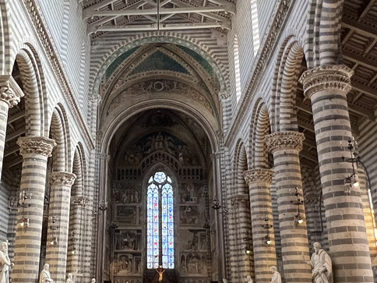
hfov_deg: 43.5
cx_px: 142
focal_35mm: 43
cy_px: 126
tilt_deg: +20.9
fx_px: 468
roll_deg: -0.5
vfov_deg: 33.6
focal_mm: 1.57
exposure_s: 1/50
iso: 320
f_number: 1.8
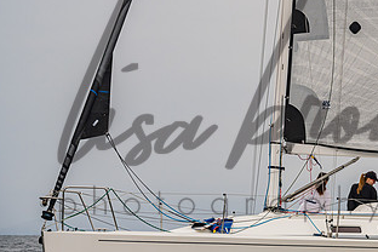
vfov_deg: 7.0
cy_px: 80
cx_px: 380
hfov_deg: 10.5
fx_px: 2047
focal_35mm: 195
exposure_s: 1/1250
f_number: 6.3
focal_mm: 91
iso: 250
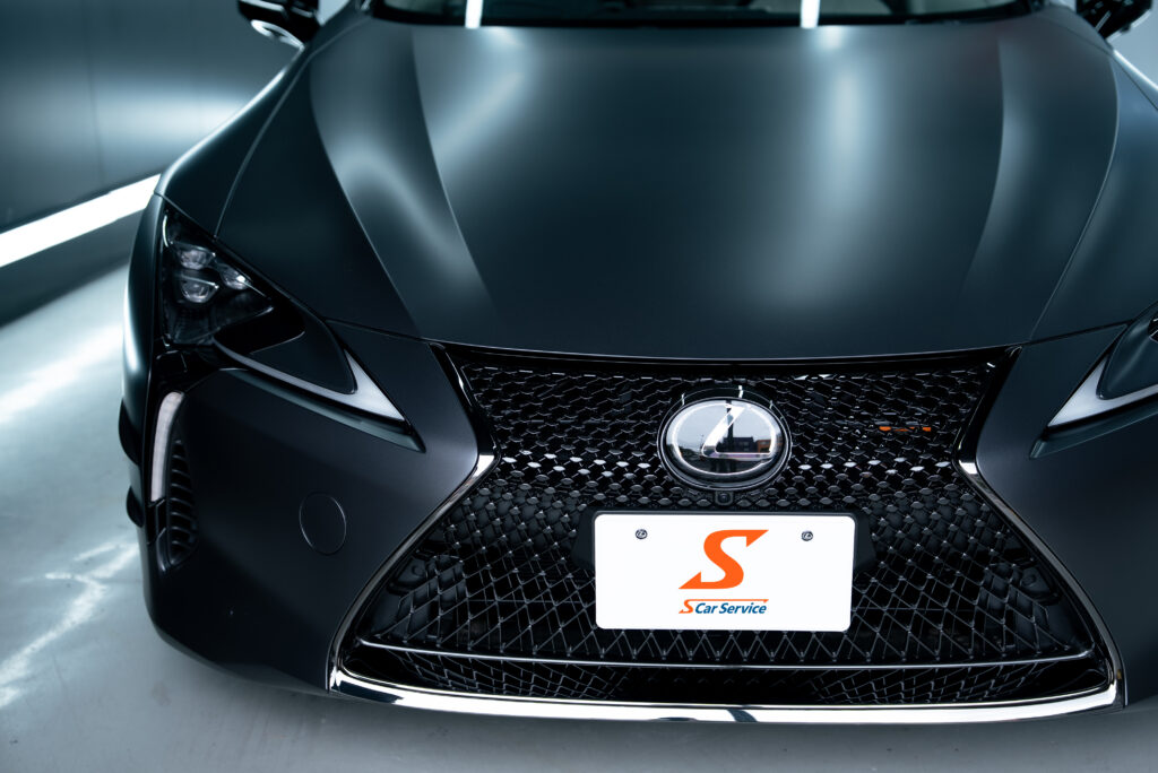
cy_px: 386
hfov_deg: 40.3
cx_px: 579
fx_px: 1577
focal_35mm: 49
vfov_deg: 27.6
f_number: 2.8
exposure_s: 1/320
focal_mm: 49
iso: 125
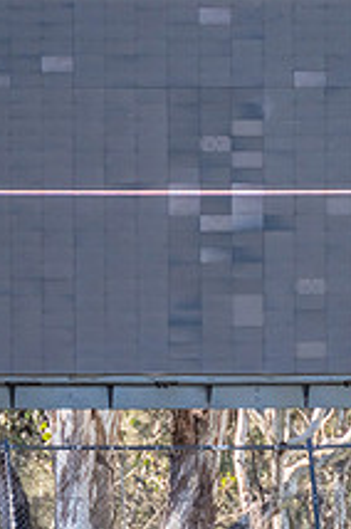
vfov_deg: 1.8
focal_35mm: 1158
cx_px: 247
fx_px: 16990
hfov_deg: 1.2
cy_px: 80
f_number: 4
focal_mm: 420
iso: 1250
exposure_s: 1/1600
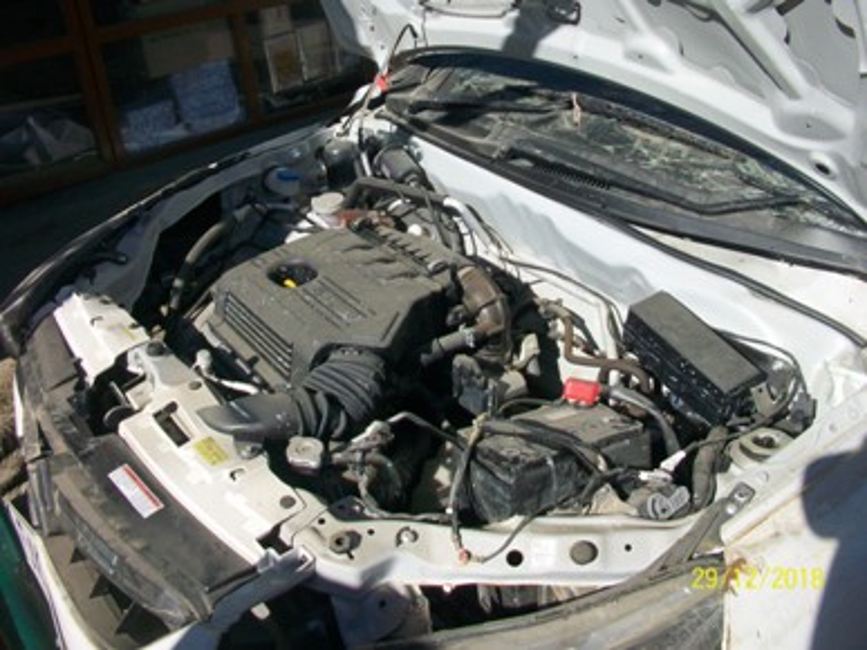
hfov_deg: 56.8
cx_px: 434
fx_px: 801
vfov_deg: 44.1
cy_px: 325
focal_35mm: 32
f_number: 5.5
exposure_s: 1/320
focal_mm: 5.7
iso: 64
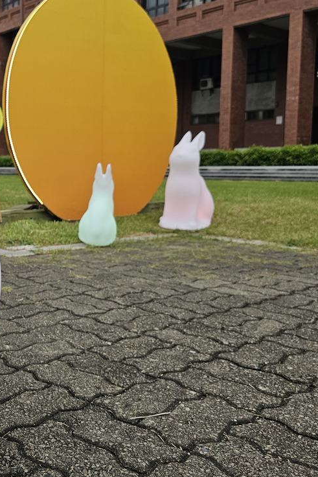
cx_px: -14
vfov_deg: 49.5
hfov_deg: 31.2
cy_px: 218
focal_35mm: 39
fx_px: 516
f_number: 1.7
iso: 100
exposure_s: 1/207
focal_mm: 6.3
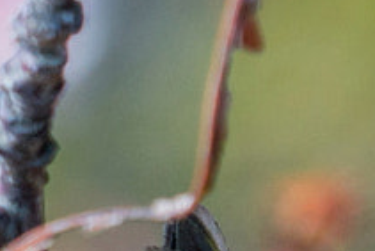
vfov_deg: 0.8
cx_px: 748
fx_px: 17564
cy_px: 827
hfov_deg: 1.2
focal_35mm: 1685
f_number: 5
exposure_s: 1/250
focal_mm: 148
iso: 200
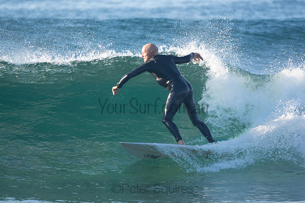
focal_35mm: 750
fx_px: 6355
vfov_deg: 1.8
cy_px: 102
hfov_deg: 2.7
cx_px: 152
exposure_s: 1/500
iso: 360
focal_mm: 500
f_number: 5.6
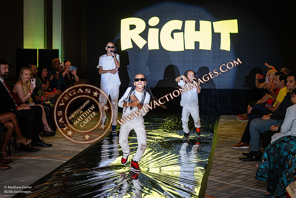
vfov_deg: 19.0
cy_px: 99
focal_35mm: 72
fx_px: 589
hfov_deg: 28.1
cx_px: 119
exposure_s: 1/200
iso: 1100
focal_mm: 58
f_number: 4
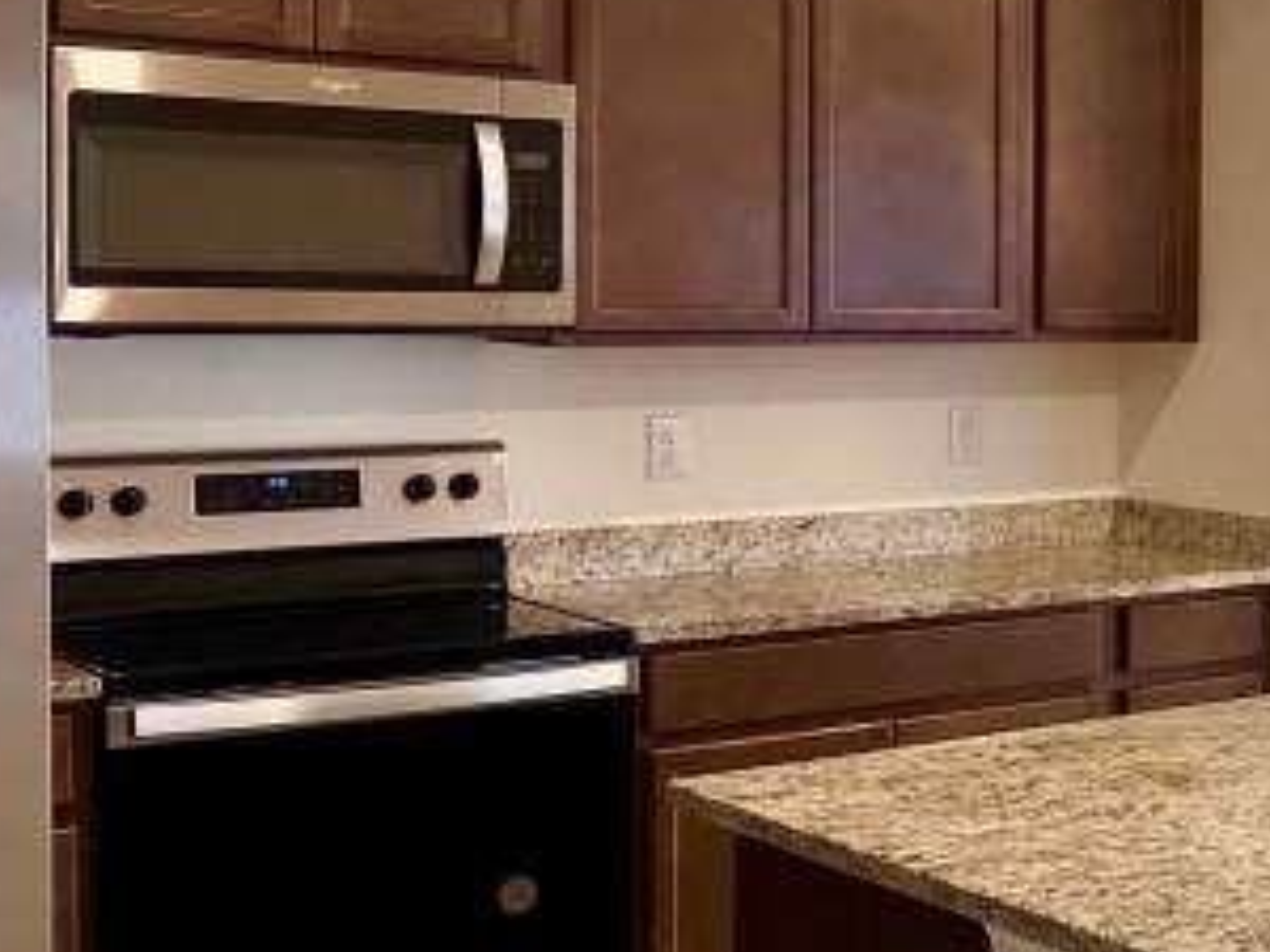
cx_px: 1626
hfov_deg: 26.1
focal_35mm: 64
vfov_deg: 22.9
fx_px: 2348
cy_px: 393
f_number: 1.78
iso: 125
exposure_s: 1/120
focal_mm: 6.86
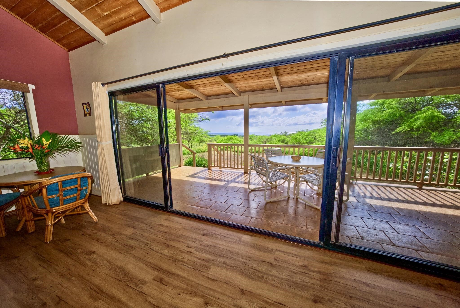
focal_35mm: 12
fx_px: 154
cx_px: 230
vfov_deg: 90.2
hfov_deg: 112.6
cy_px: 154
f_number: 8
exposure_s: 1/500
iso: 100
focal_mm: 12
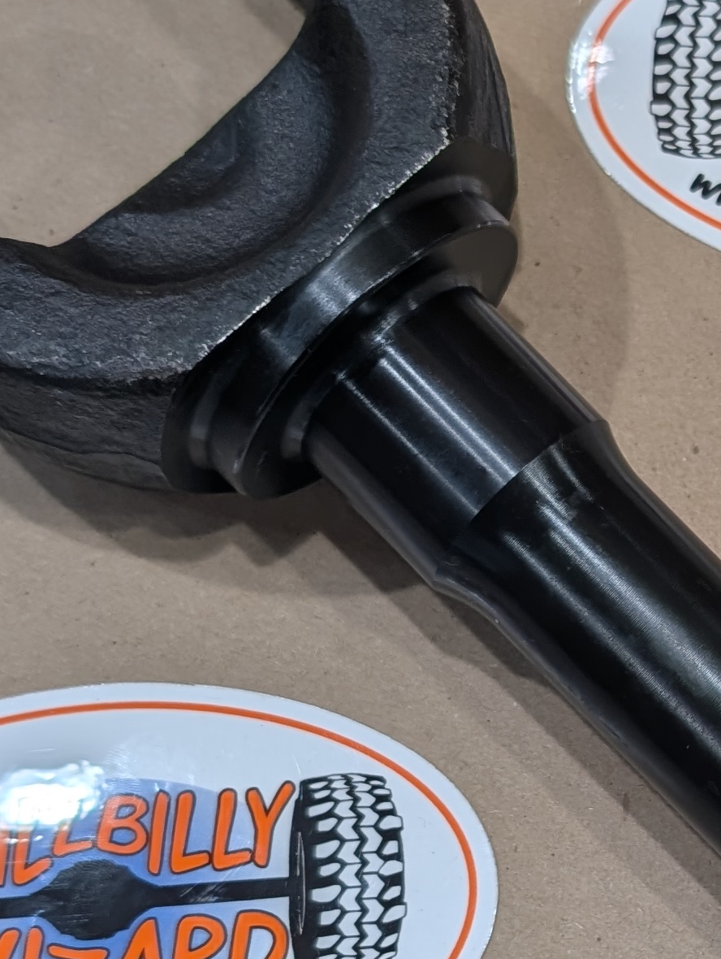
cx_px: 819
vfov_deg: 23.4
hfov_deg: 17.2
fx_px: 2300
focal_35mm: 83
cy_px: 653
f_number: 1.68
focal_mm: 6.9
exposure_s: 1/120
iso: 23
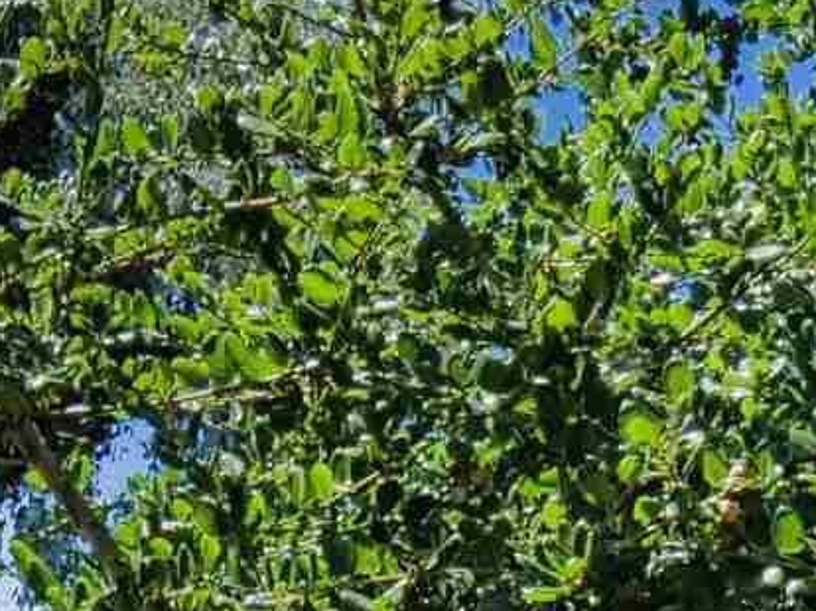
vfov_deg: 6.5
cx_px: -422
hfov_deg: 9.3
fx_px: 4900
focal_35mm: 208
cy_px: 1817
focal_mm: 14
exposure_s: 1/400
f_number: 8
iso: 160
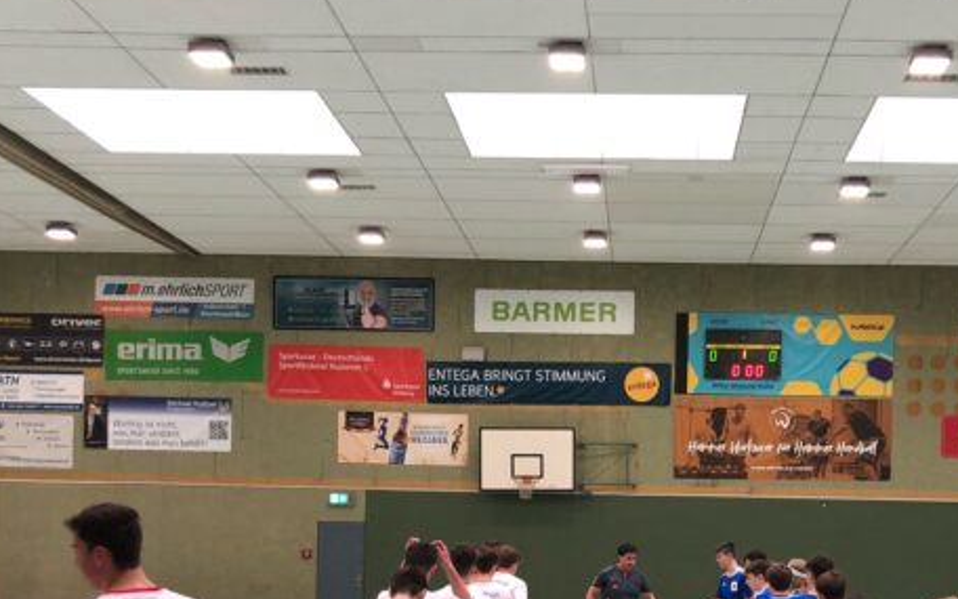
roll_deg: -0.8
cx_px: 616
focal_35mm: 50
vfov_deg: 24.8
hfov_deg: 39.9
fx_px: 1305
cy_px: 574
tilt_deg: -1.4
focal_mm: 3.99
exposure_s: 1/30
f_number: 1.8
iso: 25
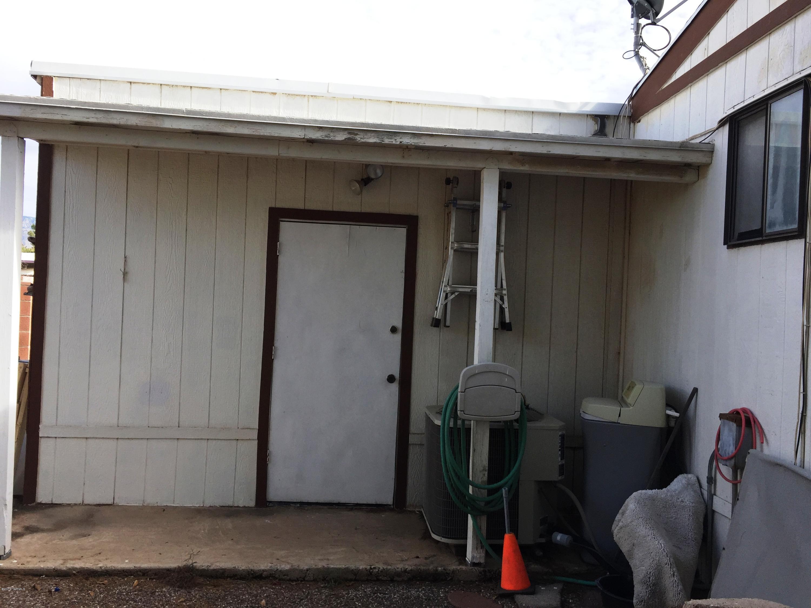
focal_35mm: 29
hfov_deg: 61.7
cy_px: 304
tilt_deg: +0.8
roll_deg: -3.0
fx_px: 679
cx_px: 406
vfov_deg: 48.2
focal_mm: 4.15
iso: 32
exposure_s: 1/879
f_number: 2.2
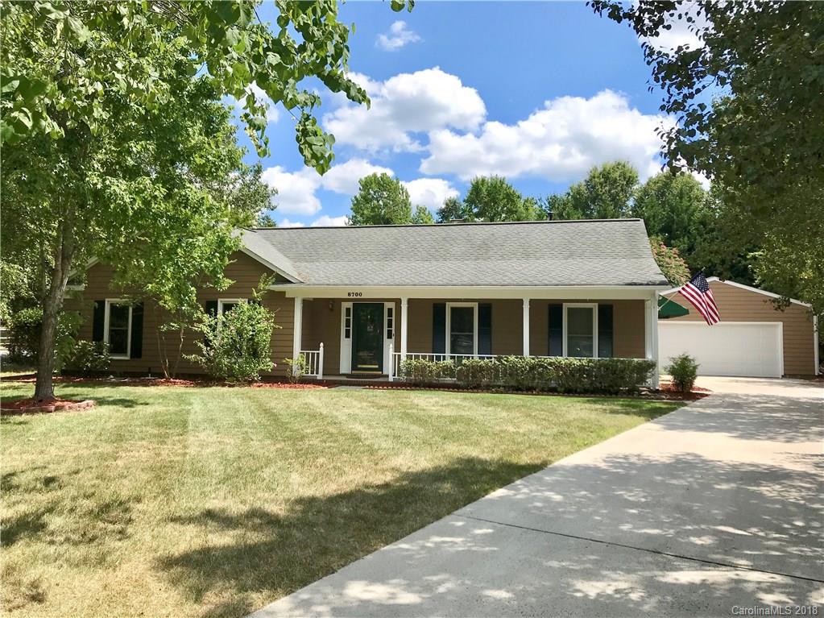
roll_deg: -1.1
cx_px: 412
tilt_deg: +3.7
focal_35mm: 28
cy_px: 309
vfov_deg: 49.7
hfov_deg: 63.4
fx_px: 666
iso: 20
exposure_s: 1/2457
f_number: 1.8
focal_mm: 3.99
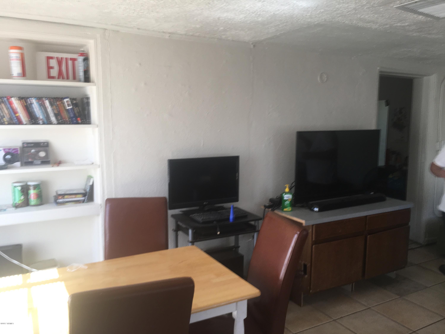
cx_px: 222
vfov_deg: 48.2
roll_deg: -1.3
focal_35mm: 29
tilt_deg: -4.7
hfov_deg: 61.7
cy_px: 167
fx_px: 373
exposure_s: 1/60
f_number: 2.2
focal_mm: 4.15
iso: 32
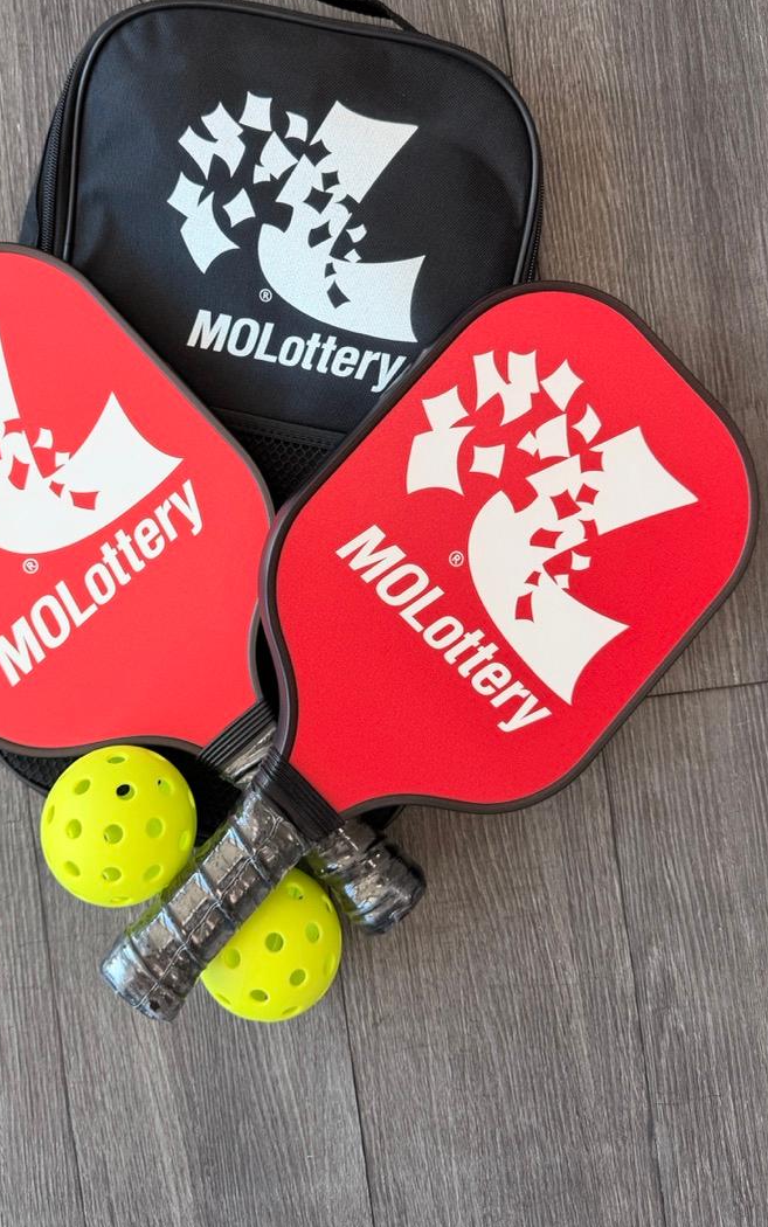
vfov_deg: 60.9
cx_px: 281
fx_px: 1037
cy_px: 520
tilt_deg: -89.2
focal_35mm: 31
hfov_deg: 40.3
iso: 80
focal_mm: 6.76
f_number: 1.78
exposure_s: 1/120
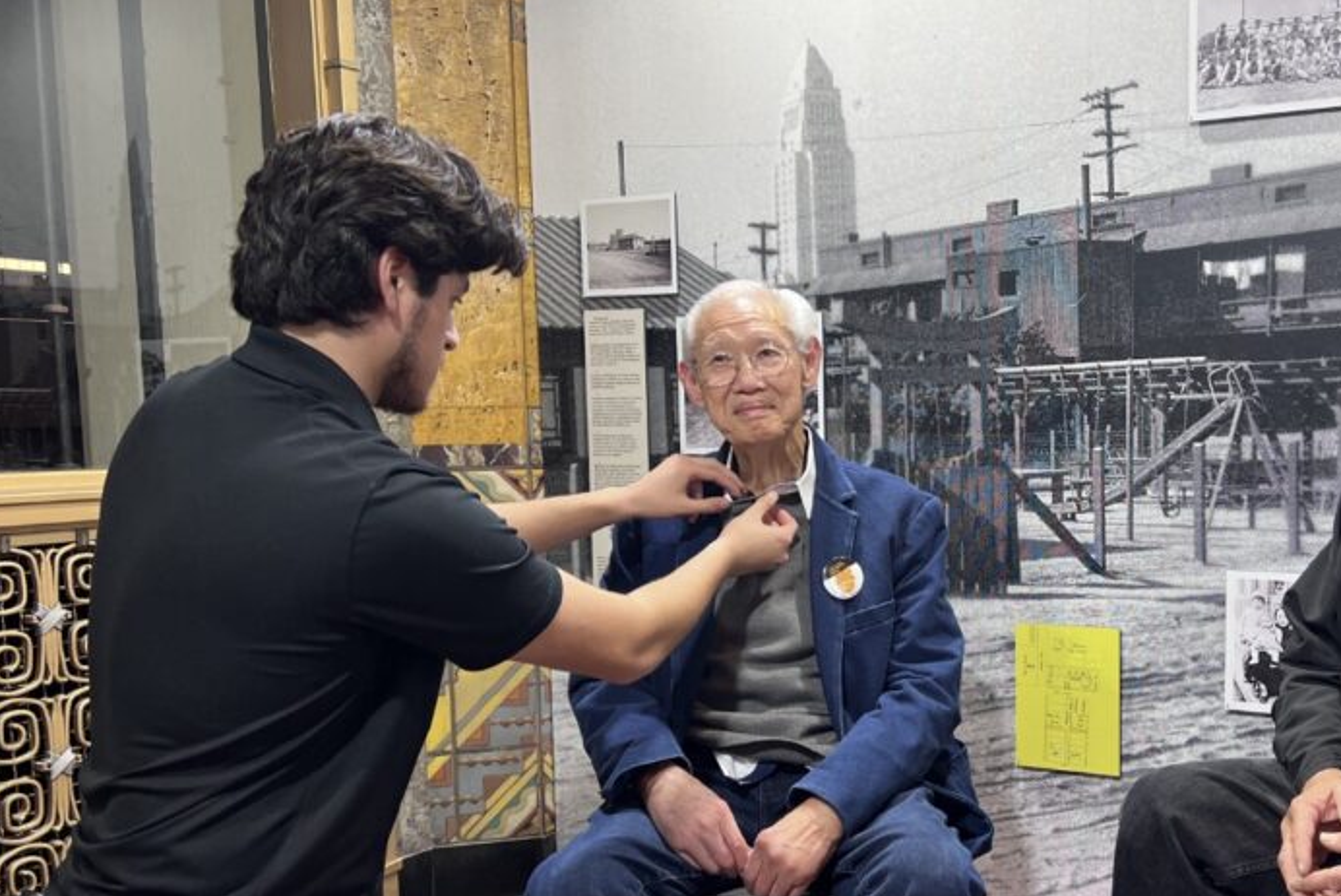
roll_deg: -0.1
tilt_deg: -6.6
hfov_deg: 47.5
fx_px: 1491
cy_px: 570
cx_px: 919
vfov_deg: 33.2
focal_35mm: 40
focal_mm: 5.7
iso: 125
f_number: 1.5
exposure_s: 1/120
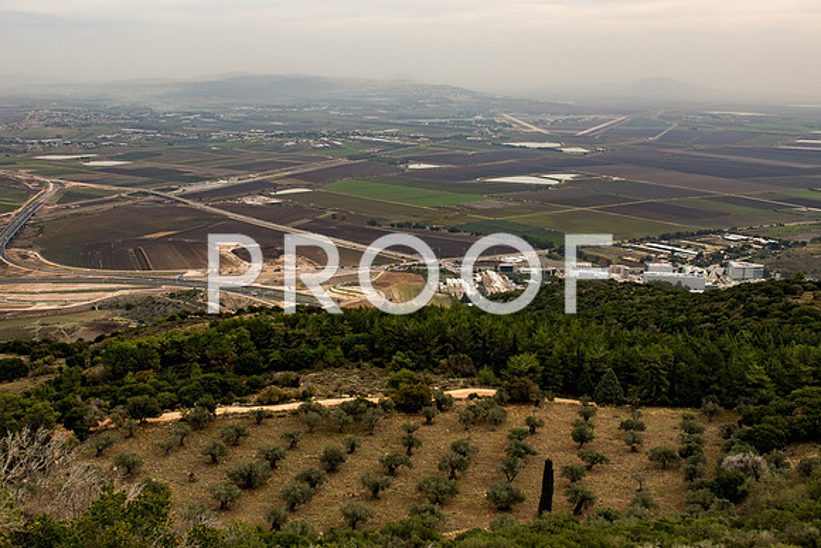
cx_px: 410
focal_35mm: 36
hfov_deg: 53.3
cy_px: 274
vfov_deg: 37.1
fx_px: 817
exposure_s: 1/500
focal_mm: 24
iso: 100
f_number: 3.5
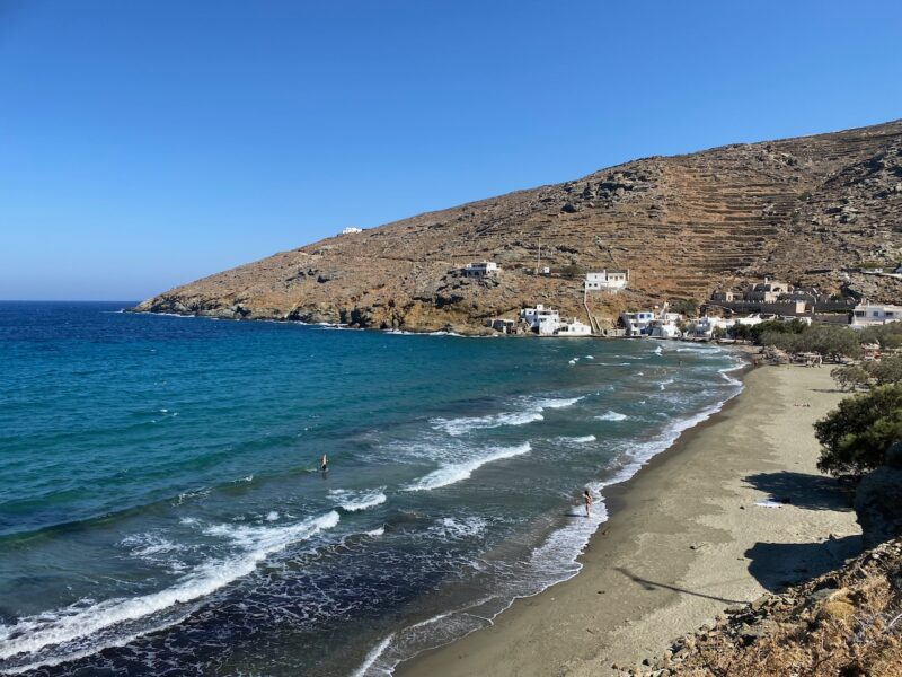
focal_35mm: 26
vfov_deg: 53.1
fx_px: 677
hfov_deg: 67.3
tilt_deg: -3.4
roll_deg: +0.2
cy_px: 338
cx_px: 451
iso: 32
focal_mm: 4.25
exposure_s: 1/2890
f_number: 1.8
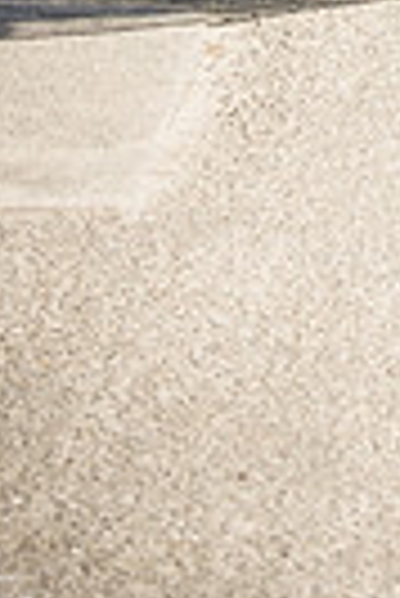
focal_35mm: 236
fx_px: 3923
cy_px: -283
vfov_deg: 8.5
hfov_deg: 5.8
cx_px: 470
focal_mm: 70
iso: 100
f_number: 9
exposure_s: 1/200
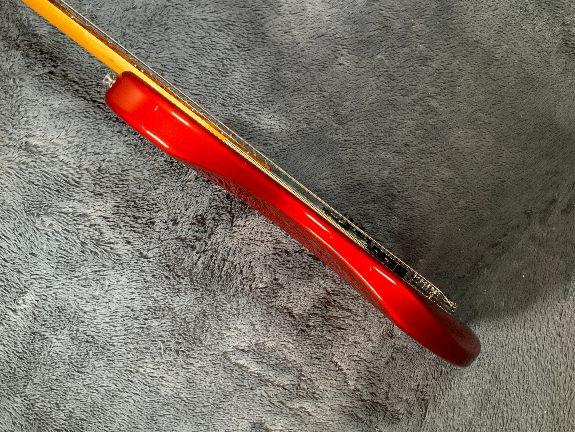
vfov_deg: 48.2
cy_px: 216
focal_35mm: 29
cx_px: 288
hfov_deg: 61.7
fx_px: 482
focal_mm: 3
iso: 64
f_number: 1.8
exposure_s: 1/104
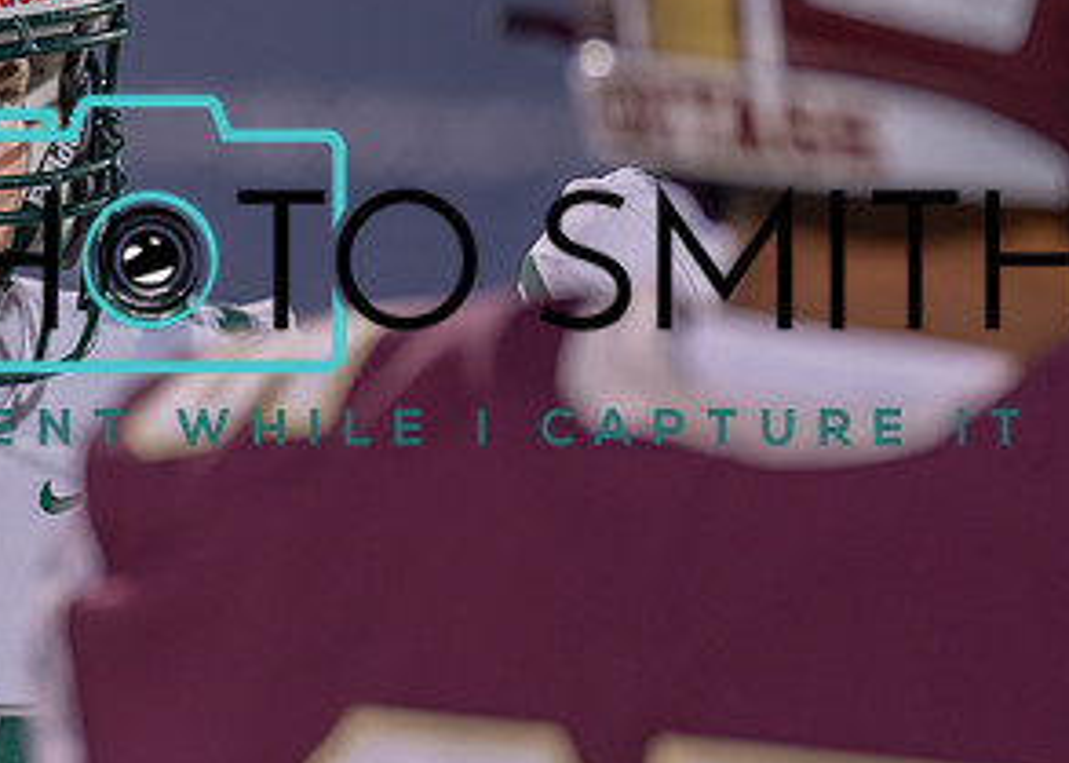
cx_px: -16
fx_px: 9286
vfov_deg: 4.7
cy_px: 165
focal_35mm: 306
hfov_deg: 6.6
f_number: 2.8
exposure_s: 1/500
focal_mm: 128
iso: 640
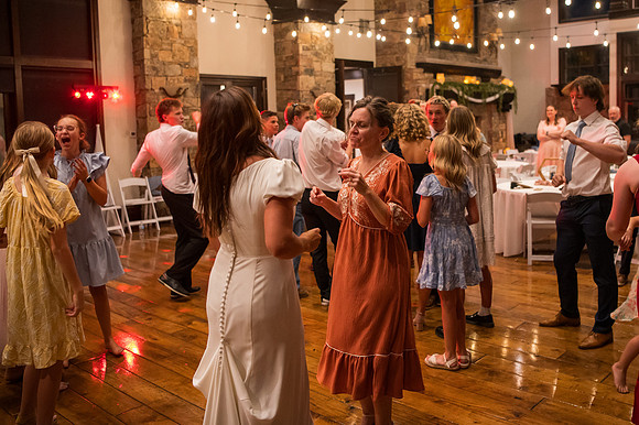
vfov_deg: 37.8
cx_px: 386
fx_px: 620
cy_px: 175
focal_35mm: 35
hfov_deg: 54.1
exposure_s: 1/200
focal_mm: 28
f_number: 2.8
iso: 6400
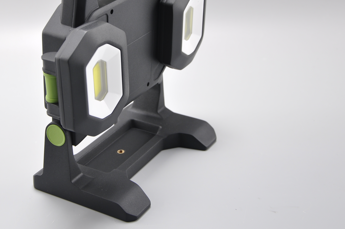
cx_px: 123
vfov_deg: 18.3
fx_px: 708
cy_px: 79
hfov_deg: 27.3
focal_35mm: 74
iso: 200
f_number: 4.5
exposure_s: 1/125
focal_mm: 34
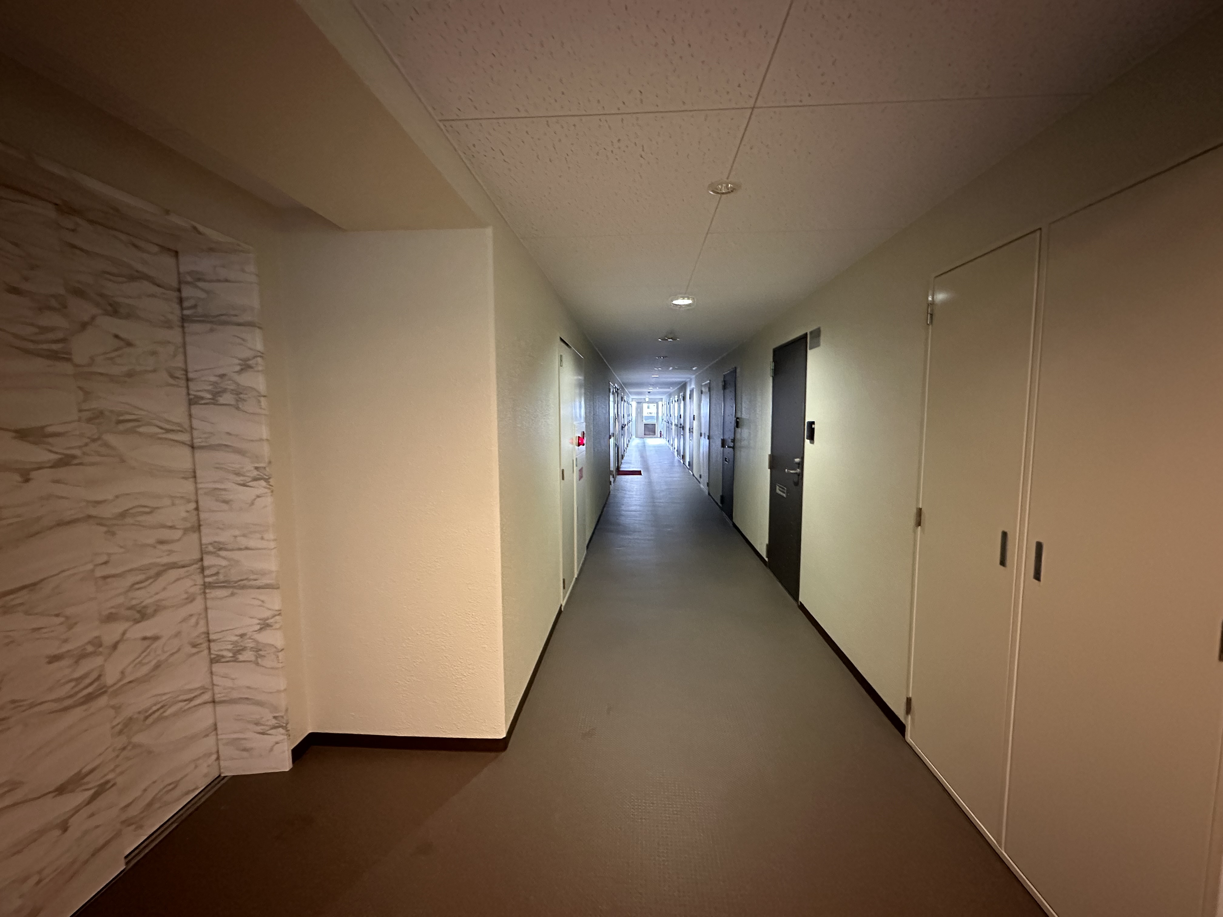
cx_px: 612
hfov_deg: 102.1
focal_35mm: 14
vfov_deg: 85.7
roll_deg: +0.4
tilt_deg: -5.3
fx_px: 495
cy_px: 458
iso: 1000
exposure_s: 1/40
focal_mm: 2.22
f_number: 2.2
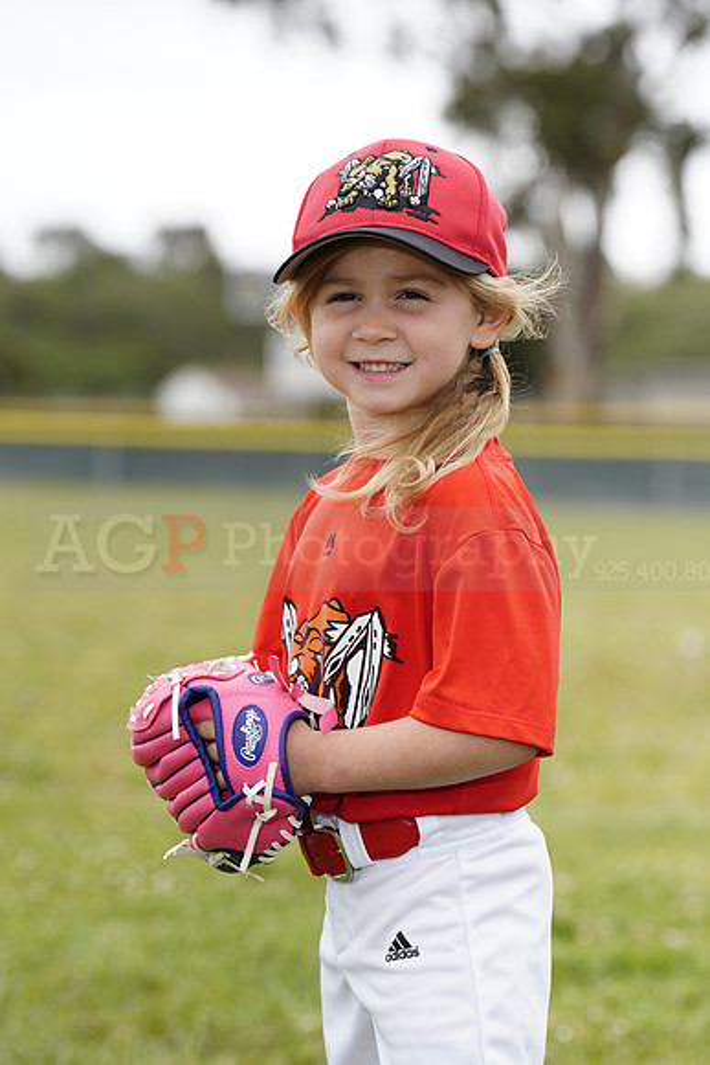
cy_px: 532
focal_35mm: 153
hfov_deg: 9.0
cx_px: 355
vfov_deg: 13.4
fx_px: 4523
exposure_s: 1/250
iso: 100
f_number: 5.6
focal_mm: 153
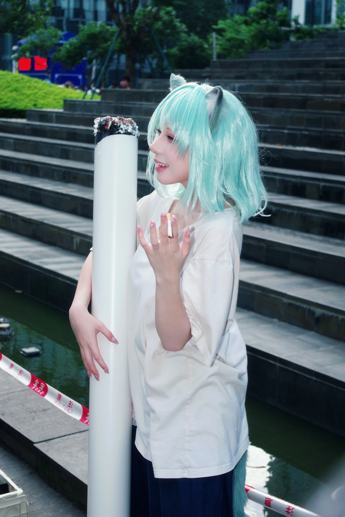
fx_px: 834
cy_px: 258
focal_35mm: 58
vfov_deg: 34.5
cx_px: 172
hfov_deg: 23.4
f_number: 4.5
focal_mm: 39
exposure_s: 1/160
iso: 400
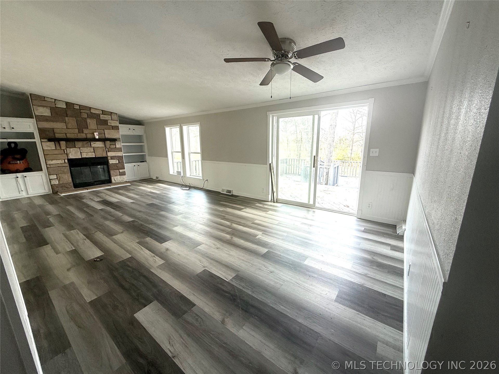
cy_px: 187
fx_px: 202
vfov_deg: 85.7
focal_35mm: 14
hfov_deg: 102.1
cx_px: 250
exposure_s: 1/117
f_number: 2.2
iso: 64
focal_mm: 2.22
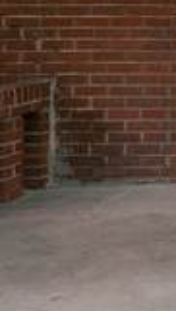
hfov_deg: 7.4
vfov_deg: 16.3
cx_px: 665
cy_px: -77
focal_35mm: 125
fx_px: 1033
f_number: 8
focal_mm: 15
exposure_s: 1/80
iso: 125
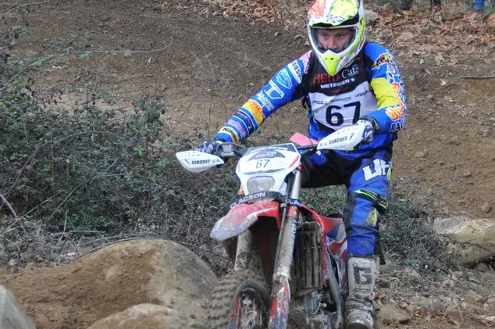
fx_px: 1950
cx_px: 298
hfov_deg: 14.5
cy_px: 150
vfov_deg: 9.6
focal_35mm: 142
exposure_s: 1/500
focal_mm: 50
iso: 800
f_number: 4.8
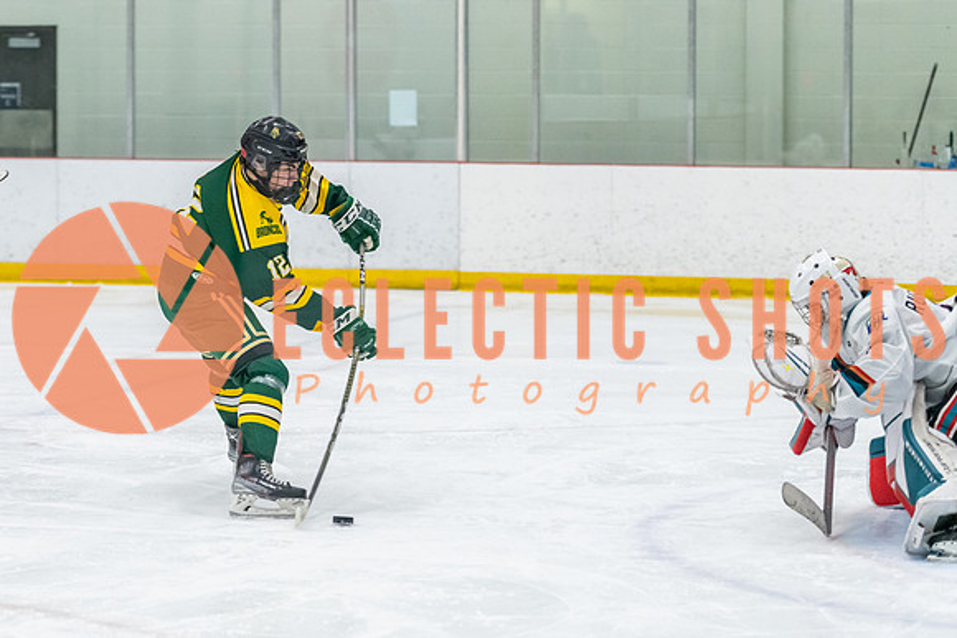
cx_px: 298
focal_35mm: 120
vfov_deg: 11.5
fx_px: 3182
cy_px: 277
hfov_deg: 17.1
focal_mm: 86
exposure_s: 1/800
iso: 4000
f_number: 2.8
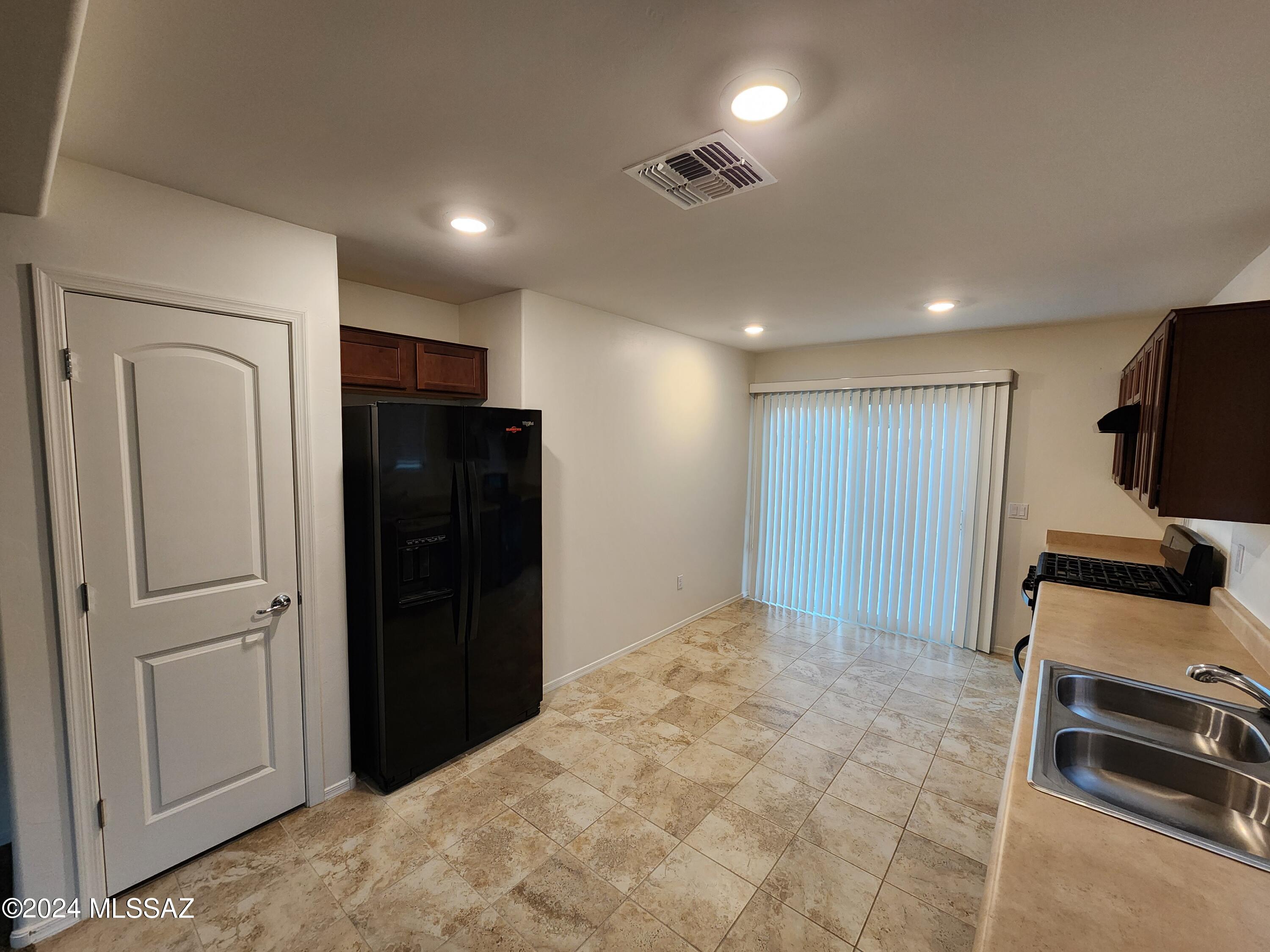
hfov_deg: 106.2
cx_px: 635
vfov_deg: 89.9
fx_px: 477
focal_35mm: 13
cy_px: 476
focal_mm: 2.2
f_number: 2.2
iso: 320
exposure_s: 1/60
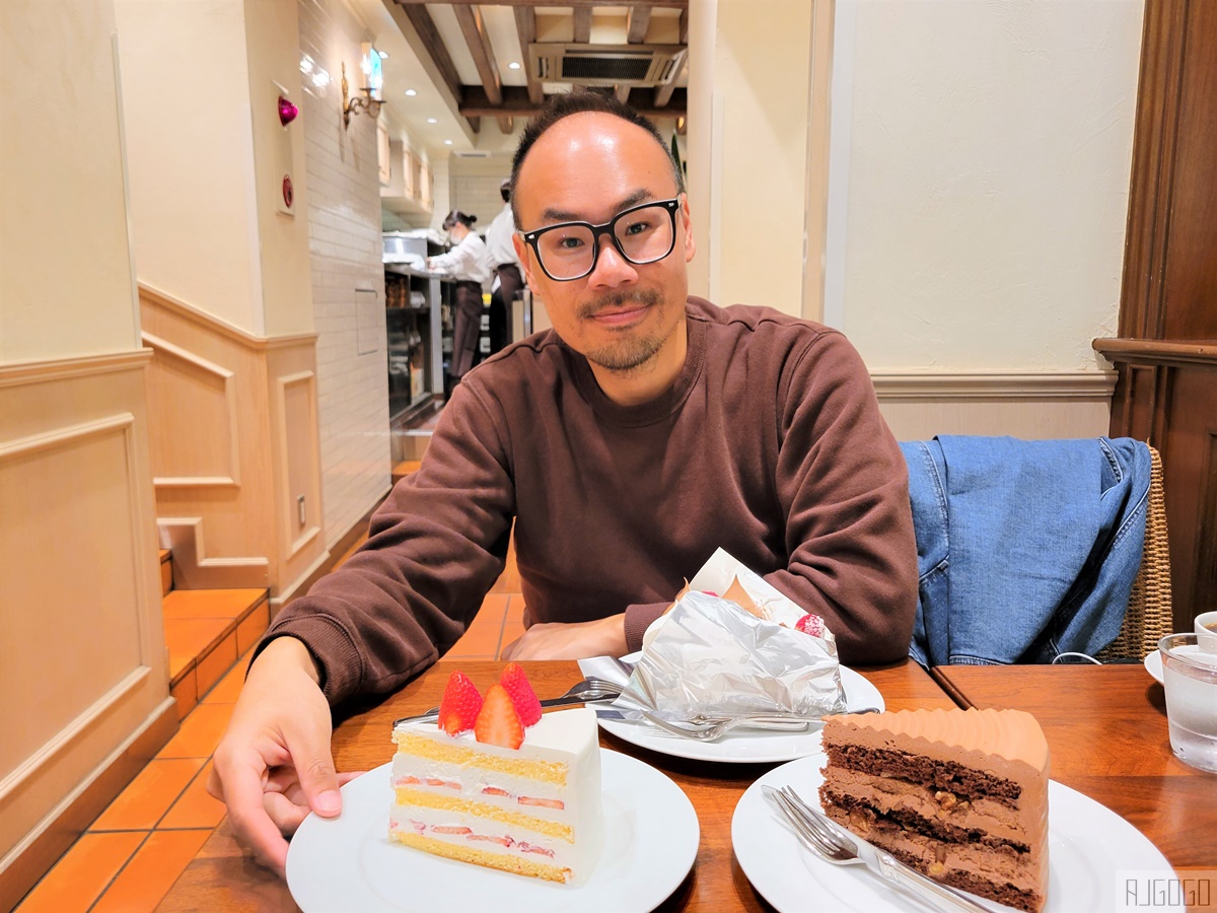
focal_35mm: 26
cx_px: 608
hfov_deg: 67.3
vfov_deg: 53.1
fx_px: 914
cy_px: 456
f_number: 1.8
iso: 250
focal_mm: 5.4
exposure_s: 1/60
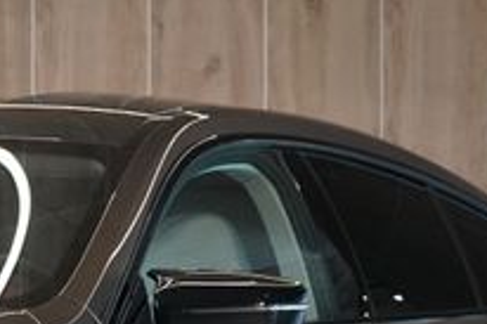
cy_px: 422
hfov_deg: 6.5
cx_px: -253
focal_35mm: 313
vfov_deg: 4.4
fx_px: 4231
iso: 3200
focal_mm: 63
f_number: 5.6
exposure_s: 1/160
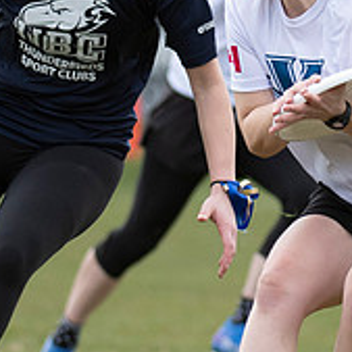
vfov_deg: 1.3
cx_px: 377
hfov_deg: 1.3
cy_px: -24
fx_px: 15600
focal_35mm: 1356
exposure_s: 1/1250
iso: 500
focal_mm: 200
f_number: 4
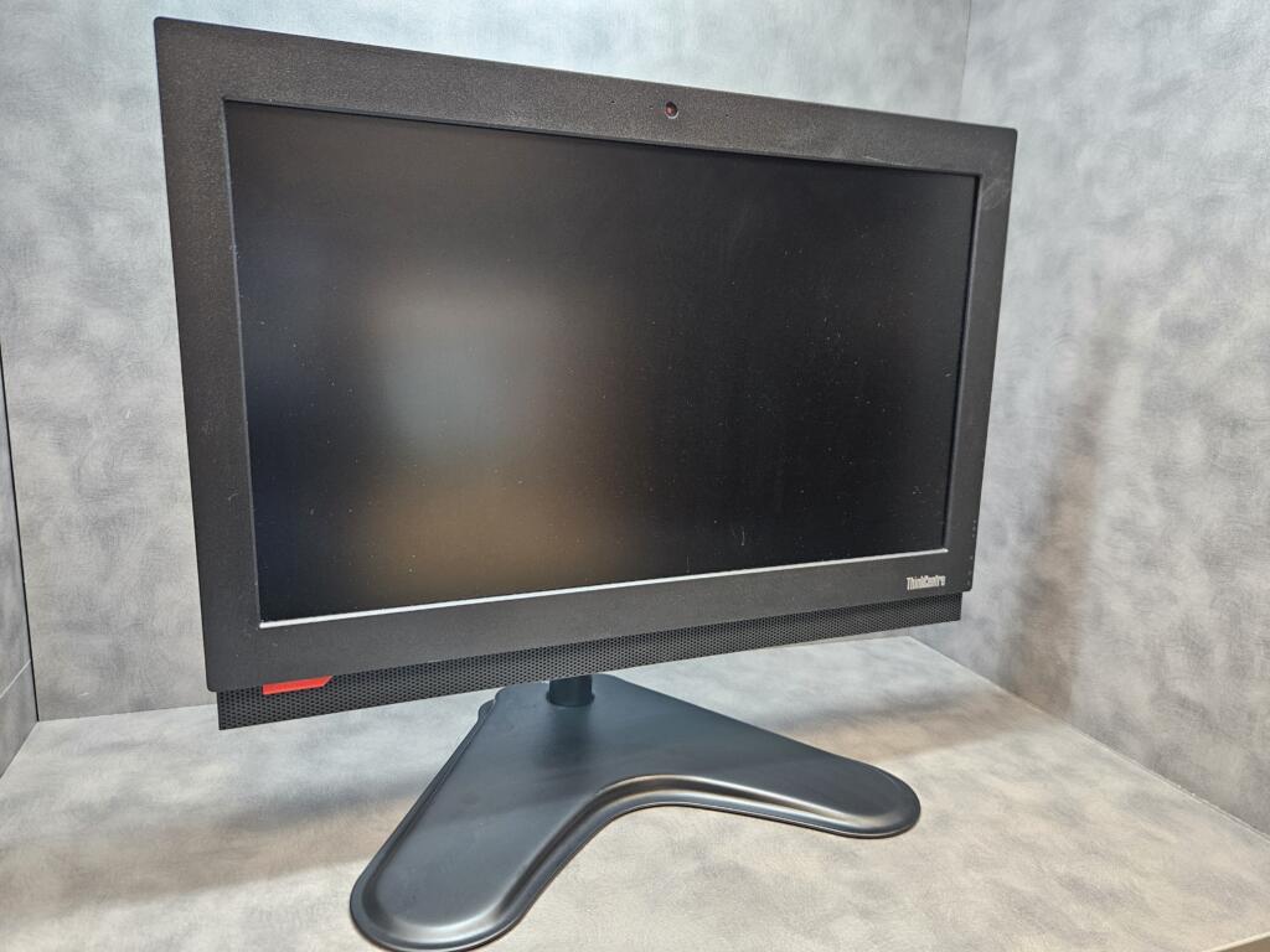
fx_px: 844
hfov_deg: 73.9
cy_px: 476
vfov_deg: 58.9
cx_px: 635
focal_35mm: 23
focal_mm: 5.4
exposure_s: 1/100
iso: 500
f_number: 1.8
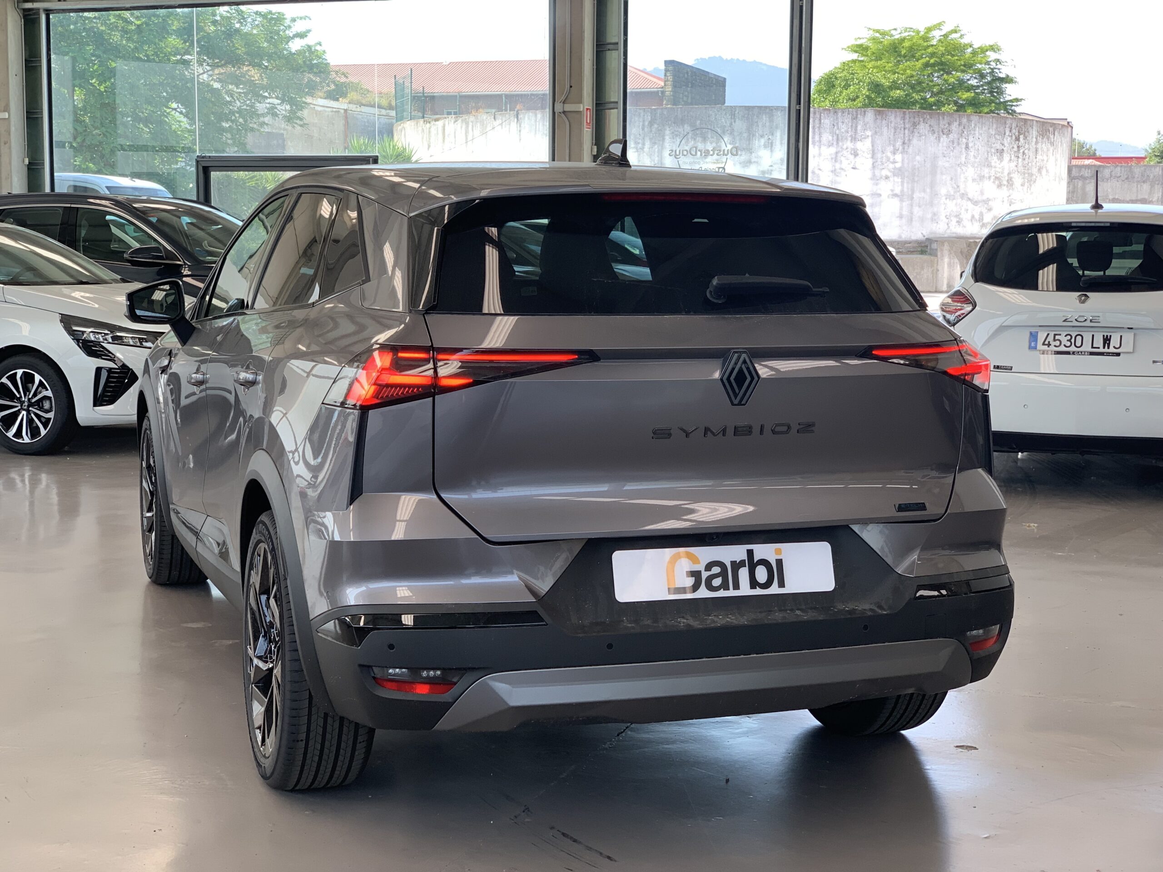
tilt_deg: -6.9
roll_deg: -1.2
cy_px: 436
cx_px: 582
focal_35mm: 52
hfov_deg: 36.8
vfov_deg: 28.0
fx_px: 1747
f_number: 2.4
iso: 40
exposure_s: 1/122
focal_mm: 6
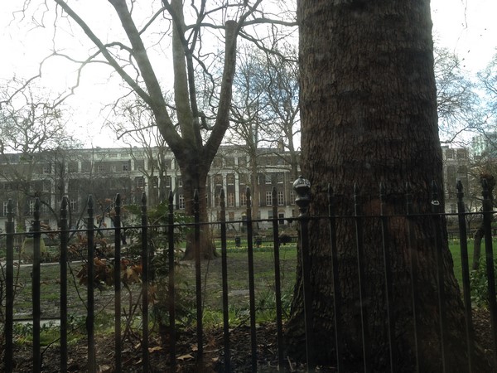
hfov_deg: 52.6
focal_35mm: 35
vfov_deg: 40.7
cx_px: 248
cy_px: 186
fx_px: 503
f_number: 2.4
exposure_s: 1/221
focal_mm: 4.28
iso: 50
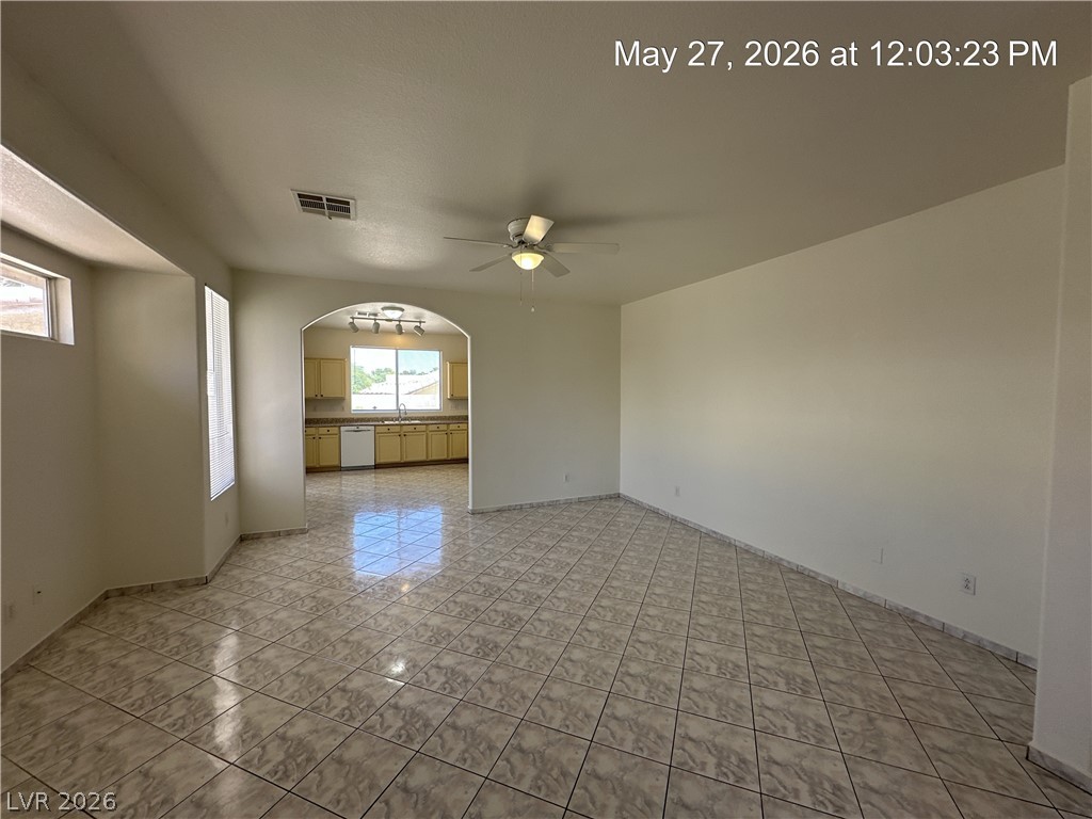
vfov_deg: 85.7
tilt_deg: -2.8
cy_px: 410
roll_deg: -0.3
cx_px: 546
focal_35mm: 14
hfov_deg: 102.1
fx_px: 442
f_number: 2.2
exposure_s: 1/120
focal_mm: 2.22
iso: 64
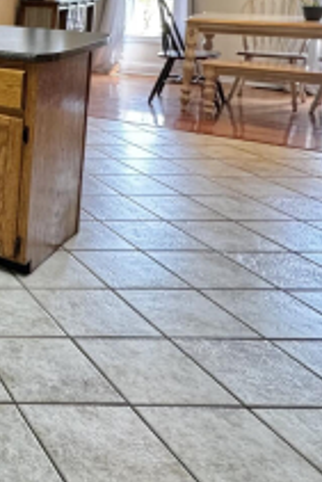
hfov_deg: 19.9
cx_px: -280
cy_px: 43
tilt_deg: -7.2
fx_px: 616
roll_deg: +0.4
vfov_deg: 39.5
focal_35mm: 46
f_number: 2.2
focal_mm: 2.22
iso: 320
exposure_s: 1/60
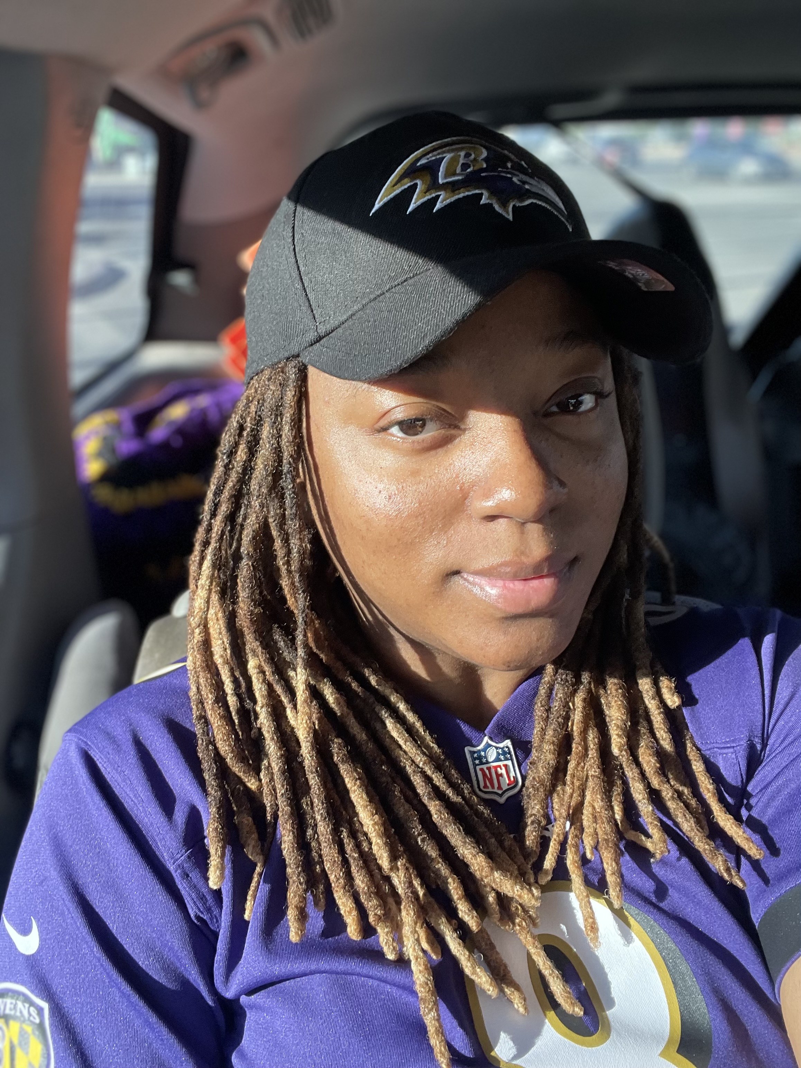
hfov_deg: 46.8
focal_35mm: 30
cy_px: 534
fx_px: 926
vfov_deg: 60.0
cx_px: 400
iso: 64
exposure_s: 1/121
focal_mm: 2.71
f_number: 2.2
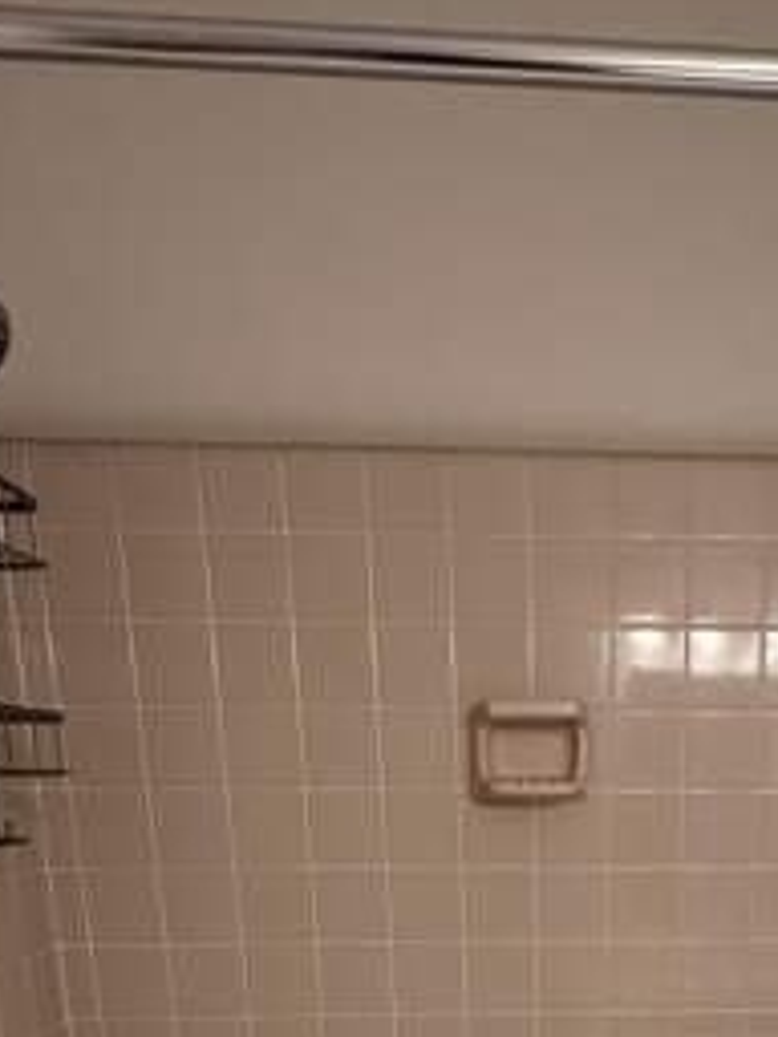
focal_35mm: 35
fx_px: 1049
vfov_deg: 44.2
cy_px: 1053
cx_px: 588
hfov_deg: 39.5
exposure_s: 1/120
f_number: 2.2
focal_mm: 2.22
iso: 160
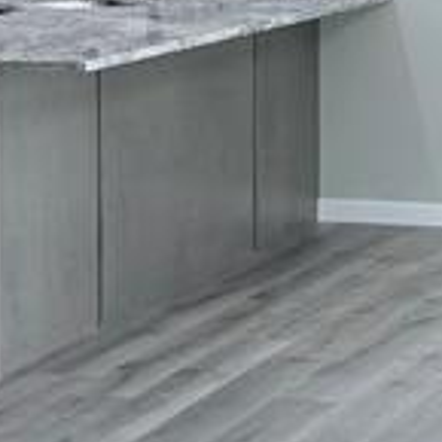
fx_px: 2167
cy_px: -46
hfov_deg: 11.4
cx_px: 564
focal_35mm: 150
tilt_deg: -3.2
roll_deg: -0.3
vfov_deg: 11.5
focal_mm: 6.76
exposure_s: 1/208
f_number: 1.78
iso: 125
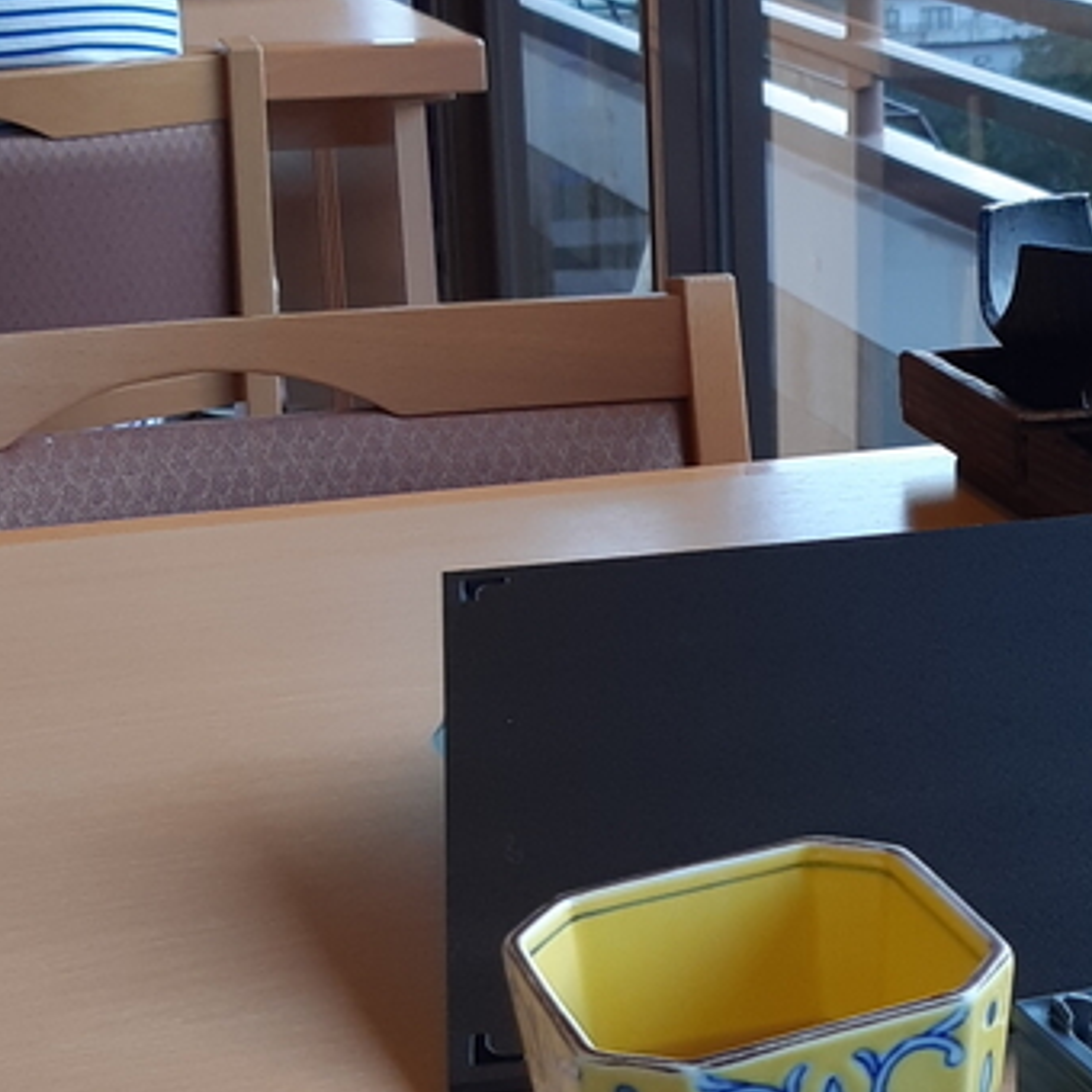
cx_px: 1070
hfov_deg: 20.7
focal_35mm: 81
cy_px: 665
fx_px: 2891
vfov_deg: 21.4
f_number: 1.7
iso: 40
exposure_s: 1/100
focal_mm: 3.93
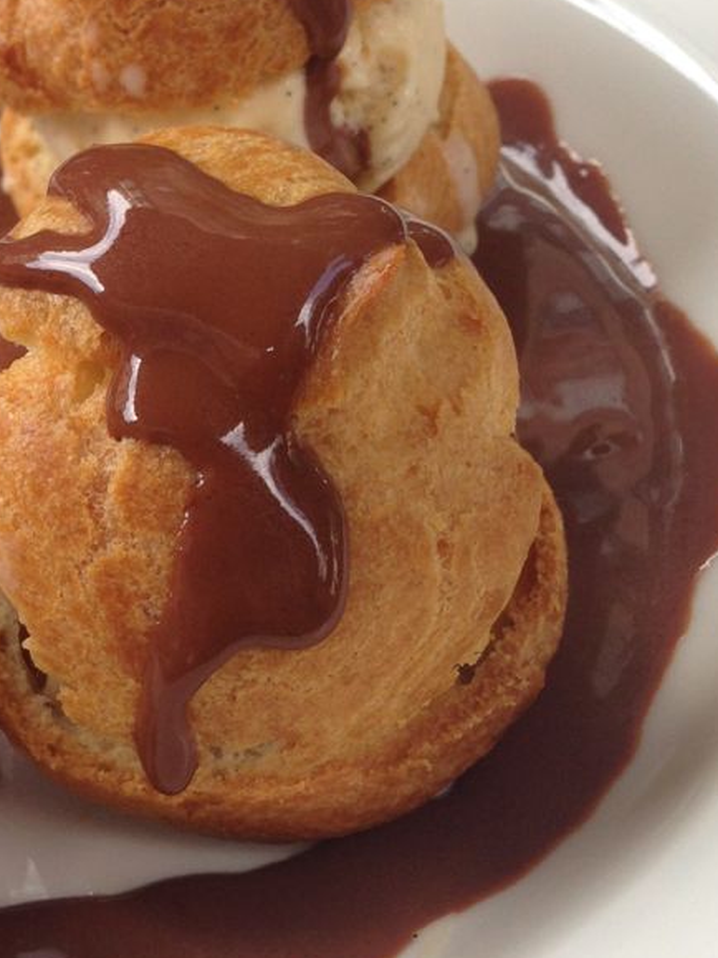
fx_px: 2020
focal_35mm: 73
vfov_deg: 26.6
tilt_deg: -43.9
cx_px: 0
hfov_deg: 19.6
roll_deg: +13.0
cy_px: 372
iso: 50
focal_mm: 4.12
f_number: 2.4
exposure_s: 1/120
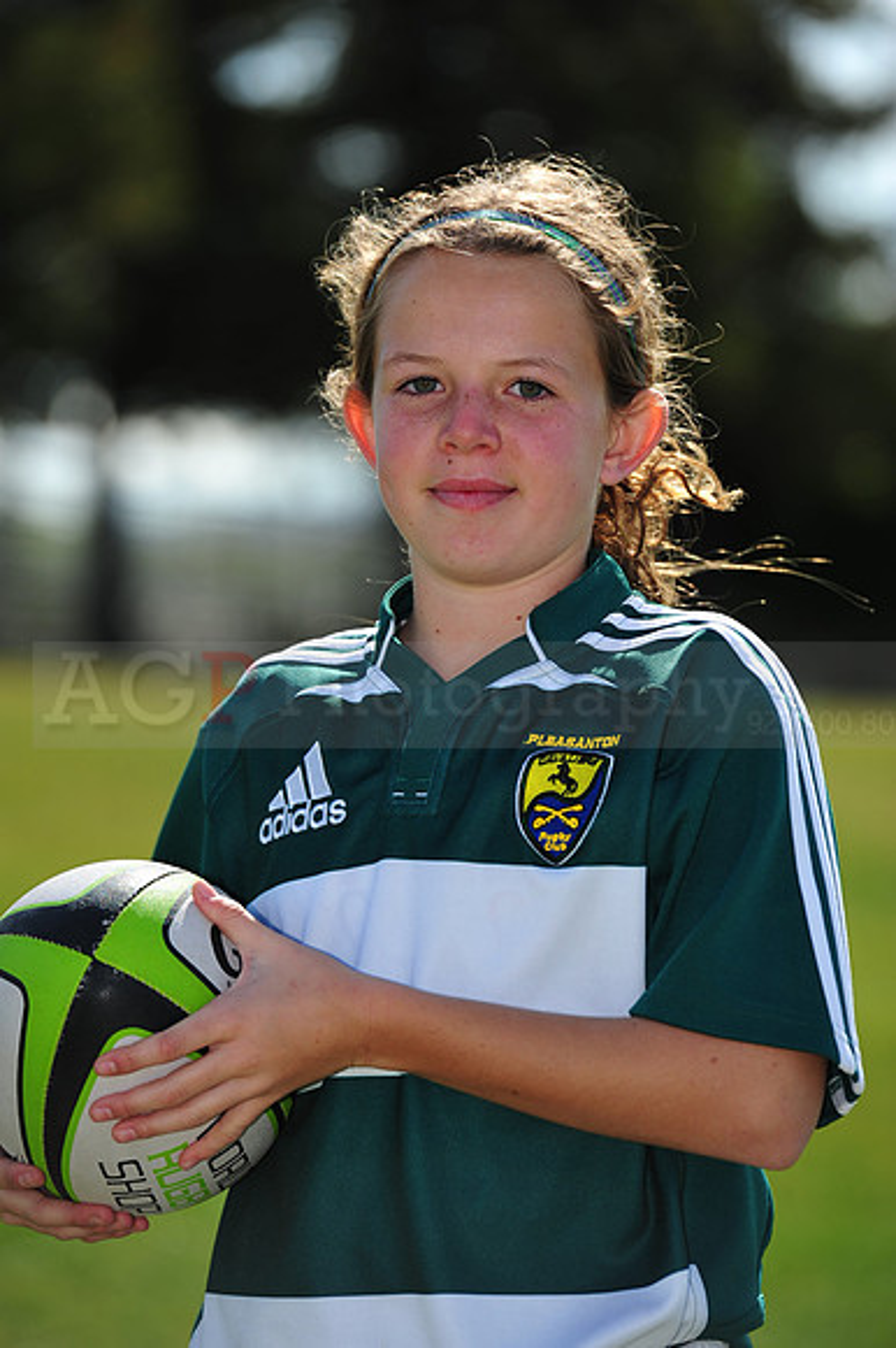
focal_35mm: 200
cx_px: 448
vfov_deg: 10.3
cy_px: 674
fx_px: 7475
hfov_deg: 6.9
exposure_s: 1/1000
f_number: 4.5
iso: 200
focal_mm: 200
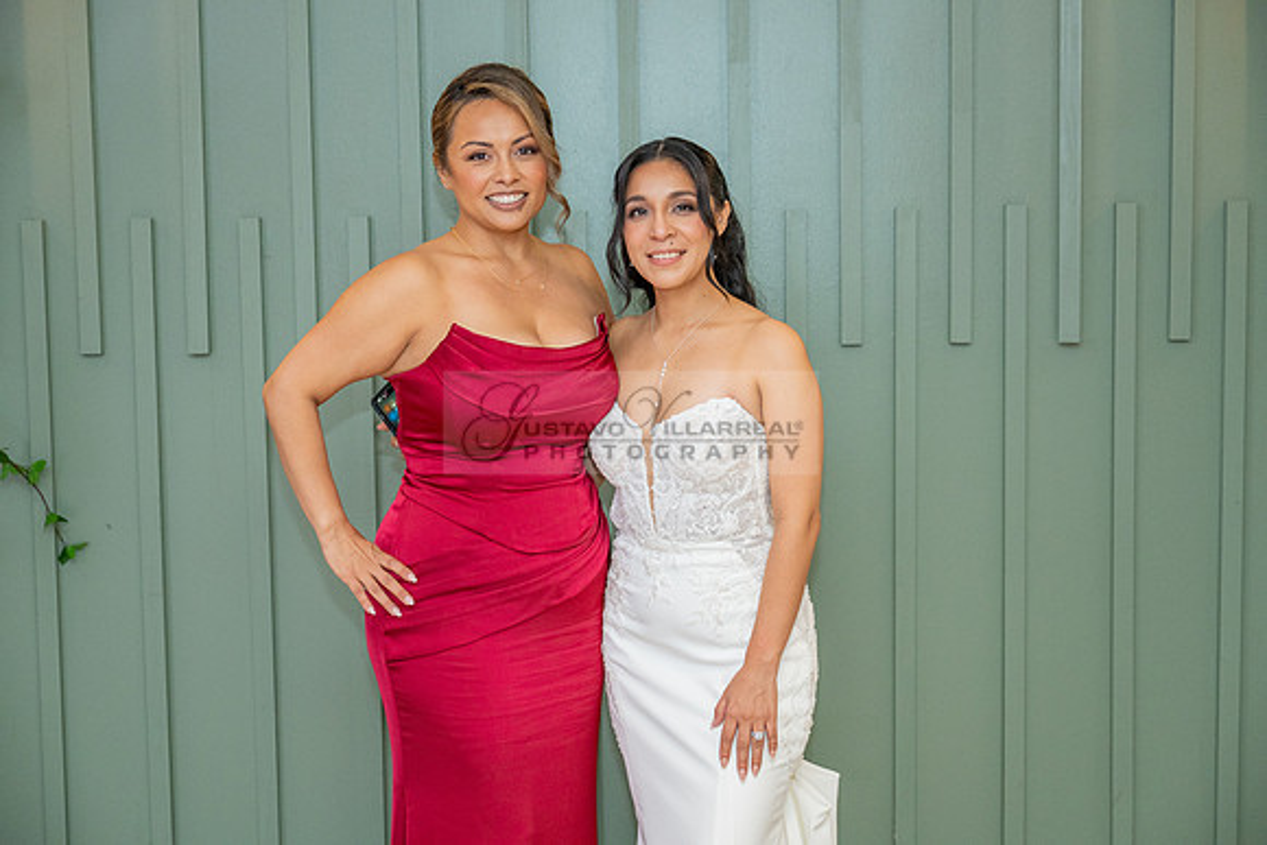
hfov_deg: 34.5
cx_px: 634
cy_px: 422
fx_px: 2042
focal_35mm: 58
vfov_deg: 23.4
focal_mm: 58
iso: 2000
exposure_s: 1/200
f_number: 3.2
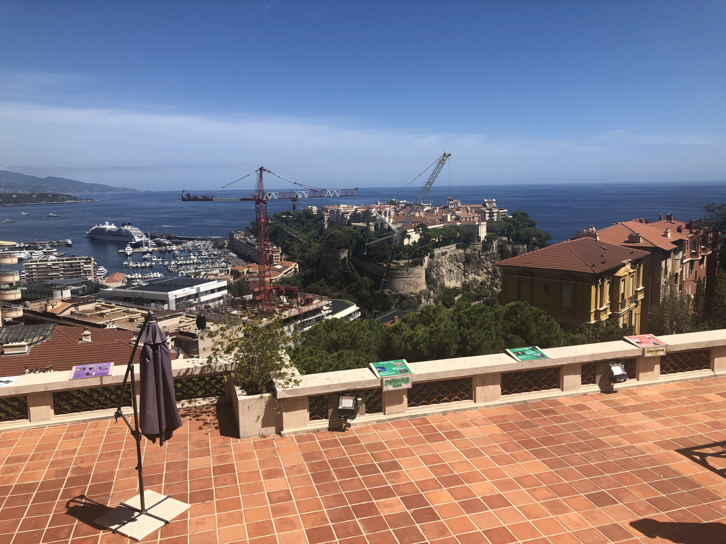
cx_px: 363
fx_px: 587
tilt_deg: -7.9
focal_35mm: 28
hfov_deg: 63.4
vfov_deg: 49.7
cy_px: 272
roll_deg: +1.2
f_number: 1.8
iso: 25
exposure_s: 1/3003
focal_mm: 3.99
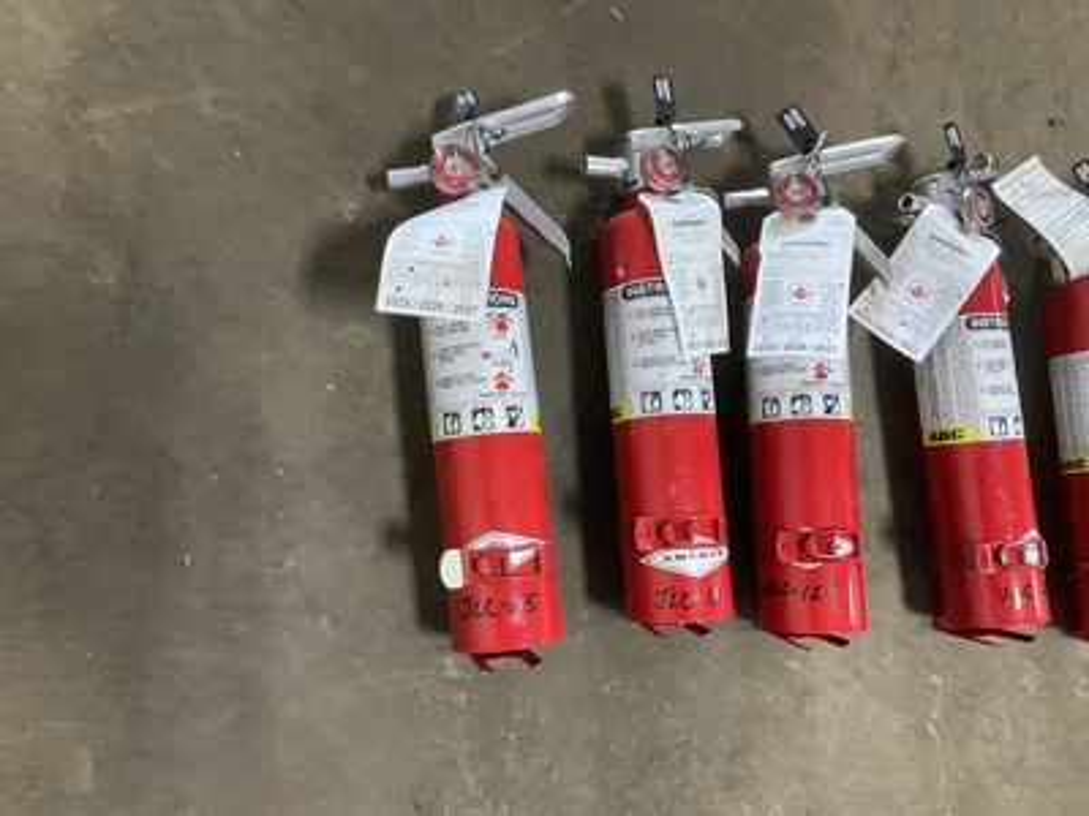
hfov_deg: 61.7
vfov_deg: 48.2
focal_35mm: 29
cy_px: 408
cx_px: 544
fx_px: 912
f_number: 1.8
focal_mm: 3
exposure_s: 1/60
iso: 250
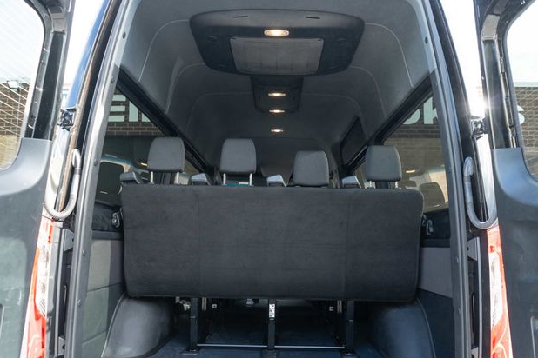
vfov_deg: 45.0
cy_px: 185
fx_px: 433
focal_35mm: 29
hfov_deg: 63.6
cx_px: 276
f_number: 4
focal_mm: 28
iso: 800
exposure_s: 1/320
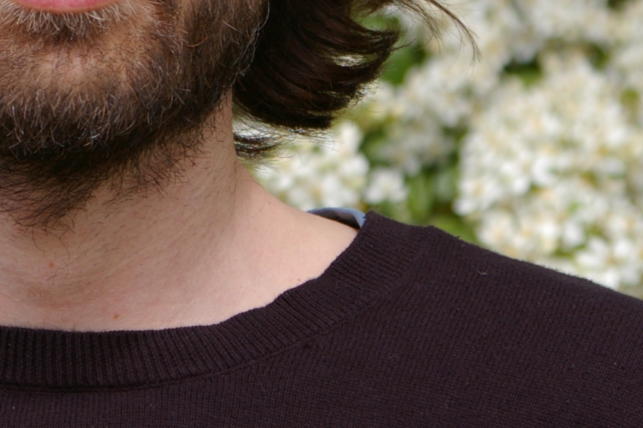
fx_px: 7085
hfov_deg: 5.2
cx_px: -49
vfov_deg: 3.4
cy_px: -118
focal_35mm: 397
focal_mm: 88
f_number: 6.7
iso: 200
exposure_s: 1/350
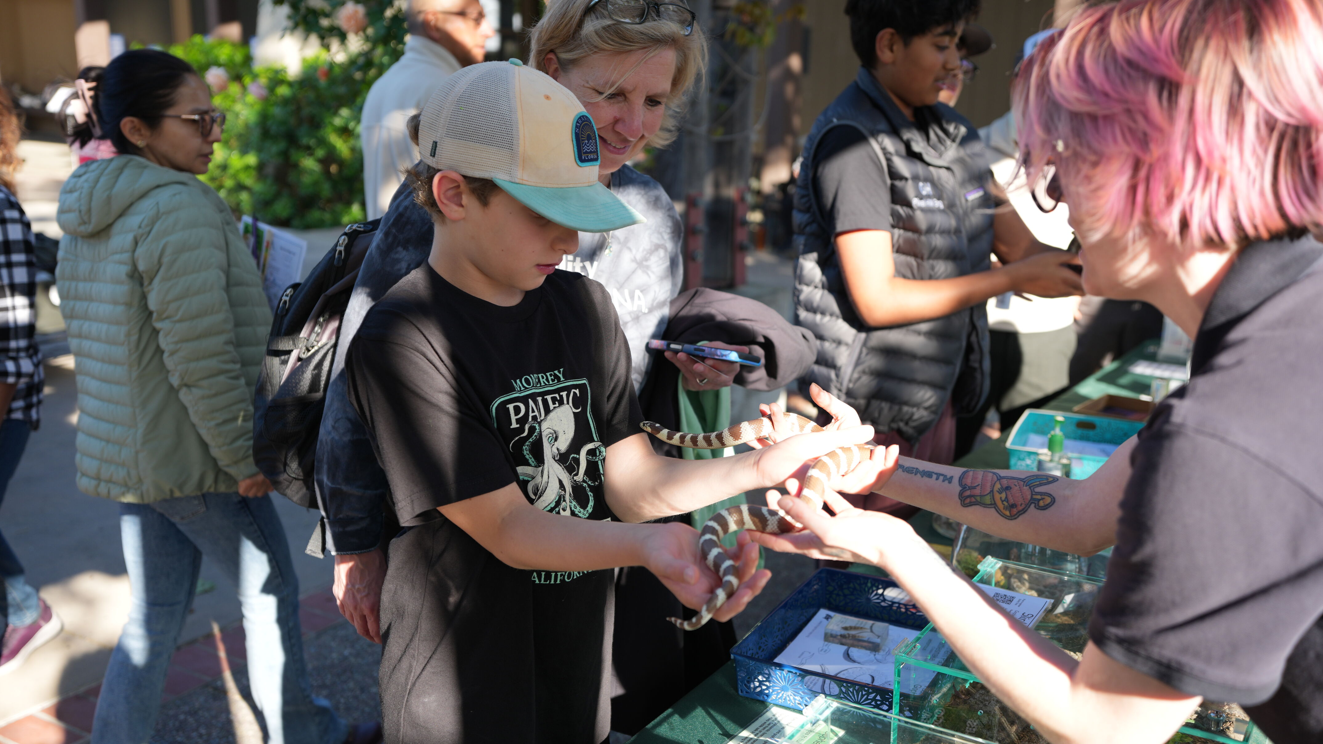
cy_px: 383
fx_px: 1298
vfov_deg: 32.0
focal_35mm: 37
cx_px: 662
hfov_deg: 54.0
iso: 160
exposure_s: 1/400
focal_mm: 35
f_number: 2.8
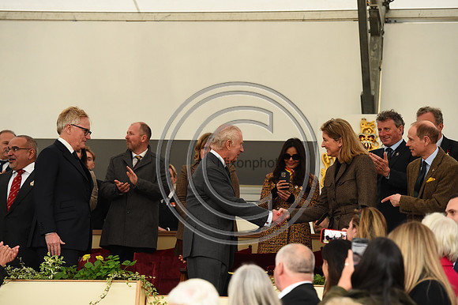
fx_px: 2034
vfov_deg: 8.6
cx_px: 229
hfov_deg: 12.8
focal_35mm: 160
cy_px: 152
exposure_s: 1/1000
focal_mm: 160
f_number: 5.6
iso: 3200
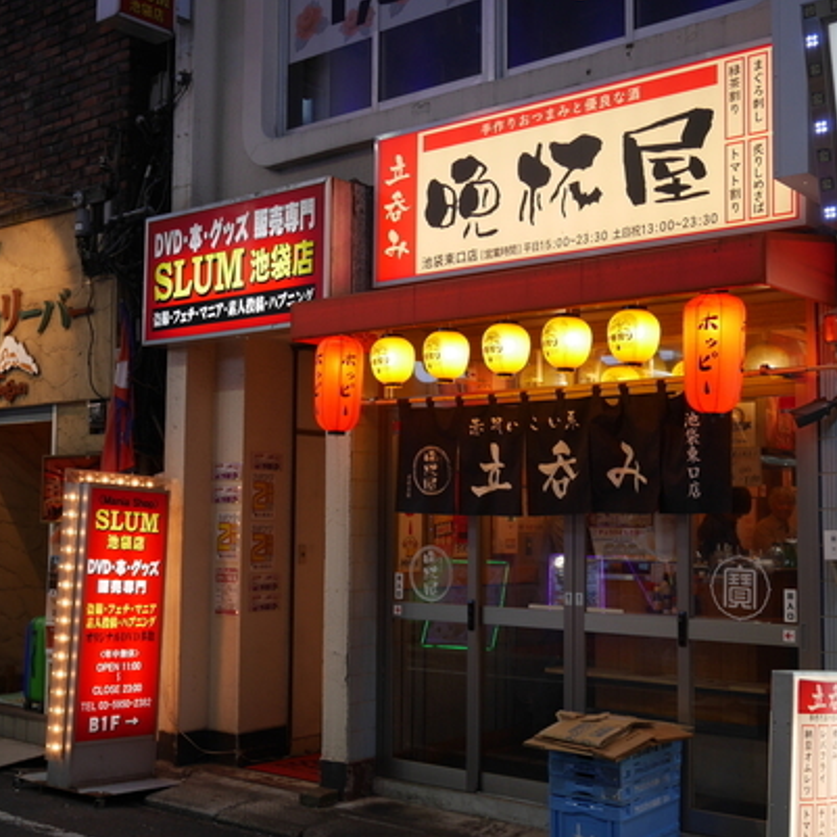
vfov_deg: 37.5
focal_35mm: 45
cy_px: 433
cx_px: 401
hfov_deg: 37.5
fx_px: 1231
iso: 250
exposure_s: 1/60
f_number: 4.1
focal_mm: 17
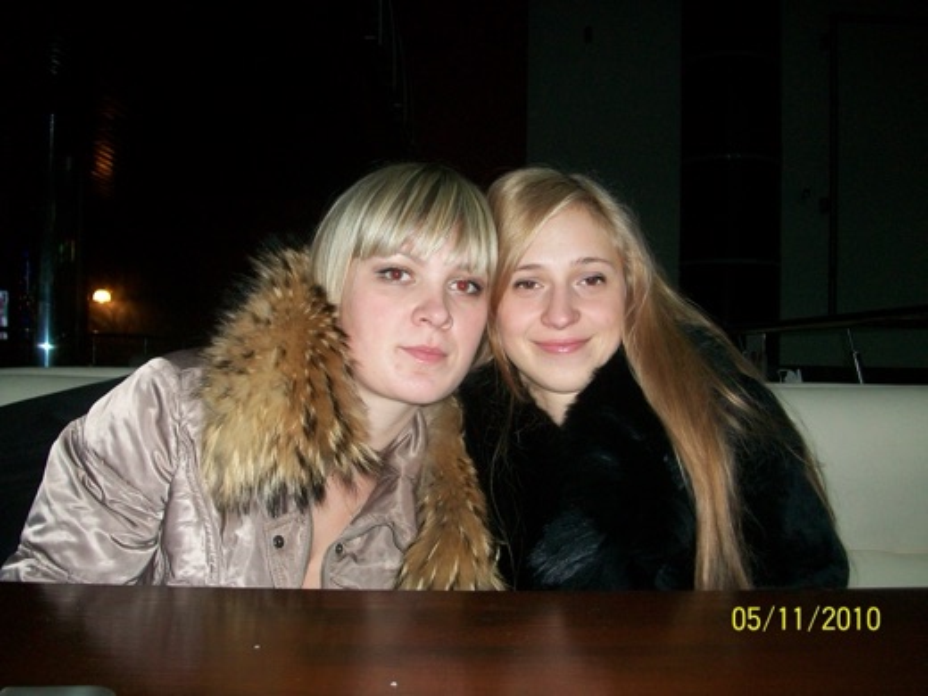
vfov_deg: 41.8
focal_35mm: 34
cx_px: 464
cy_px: 348
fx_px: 911
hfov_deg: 54.0
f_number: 2.8
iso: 120
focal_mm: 5.7
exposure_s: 1/60
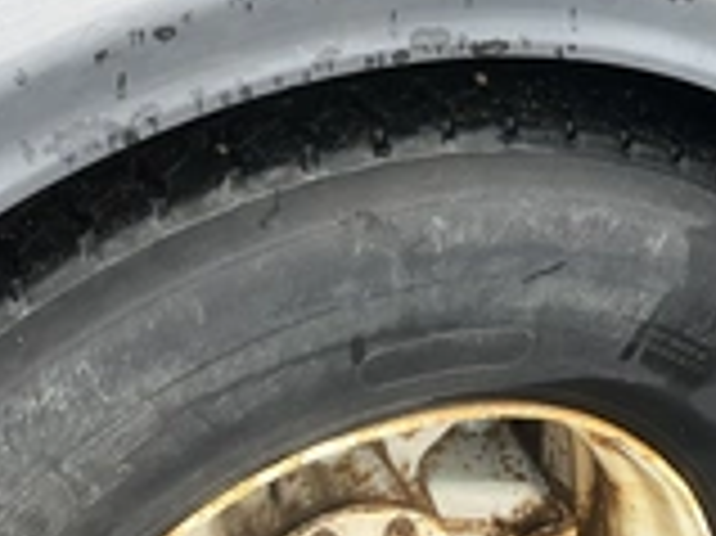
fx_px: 1509
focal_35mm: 73
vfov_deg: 19.0
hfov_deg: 25.9
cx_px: 635
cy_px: -113
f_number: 1.8
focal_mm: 3
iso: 20
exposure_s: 1/122
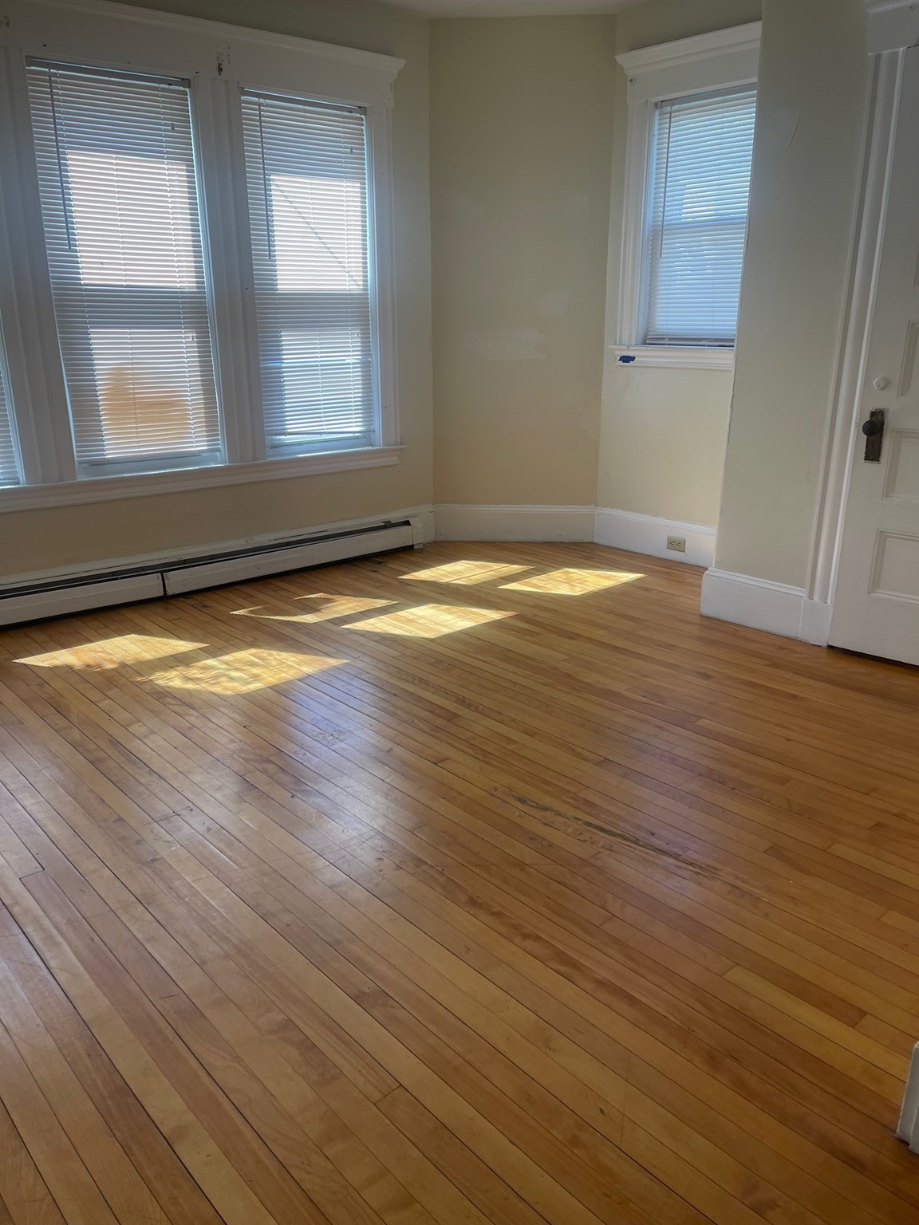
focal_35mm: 25
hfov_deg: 54.9
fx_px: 885
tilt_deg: -19.8
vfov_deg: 69.4
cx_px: 460
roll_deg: -1.0
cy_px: 612
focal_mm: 5.1
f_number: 1.6
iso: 40
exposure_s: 1/121
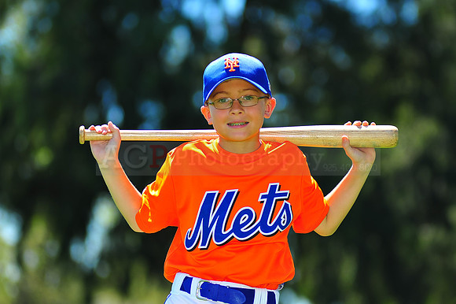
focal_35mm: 180
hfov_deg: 11.4
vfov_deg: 7.6
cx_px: 228
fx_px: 2279
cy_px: 152
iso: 200
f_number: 4
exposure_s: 1/800
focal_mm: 180
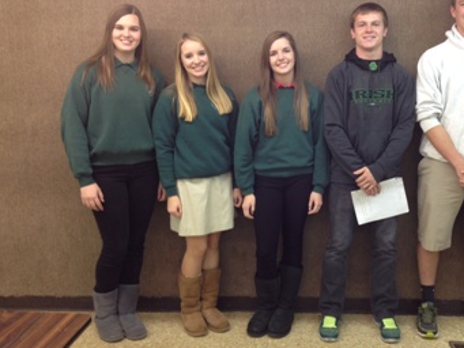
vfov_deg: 31.5
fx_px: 617
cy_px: 166
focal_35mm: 46
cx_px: 295
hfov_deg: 40.9
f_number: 2.4
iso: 64
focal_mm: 4.28
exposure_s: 1/20
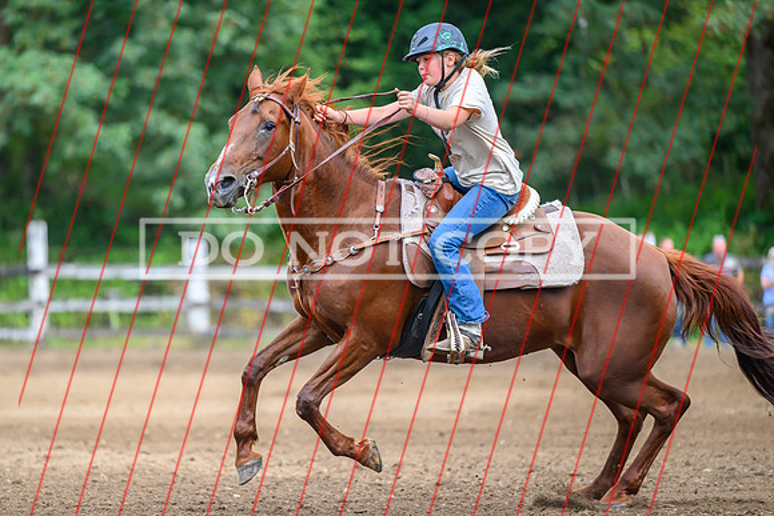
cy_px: 281
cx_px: 325
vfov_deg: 6.2
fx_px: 4741
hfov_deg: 9.3
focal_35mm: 220
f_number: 2.8
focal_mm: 190
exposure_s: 1/1600
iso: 1600
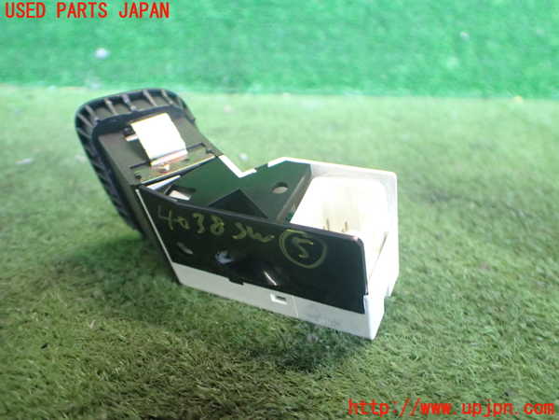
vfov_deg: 46.8
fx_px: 484
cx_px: 280
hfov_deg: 60.0
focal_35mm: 30
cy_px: 210
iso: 800
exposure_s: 1/60
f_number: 2.3
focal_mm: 5.4
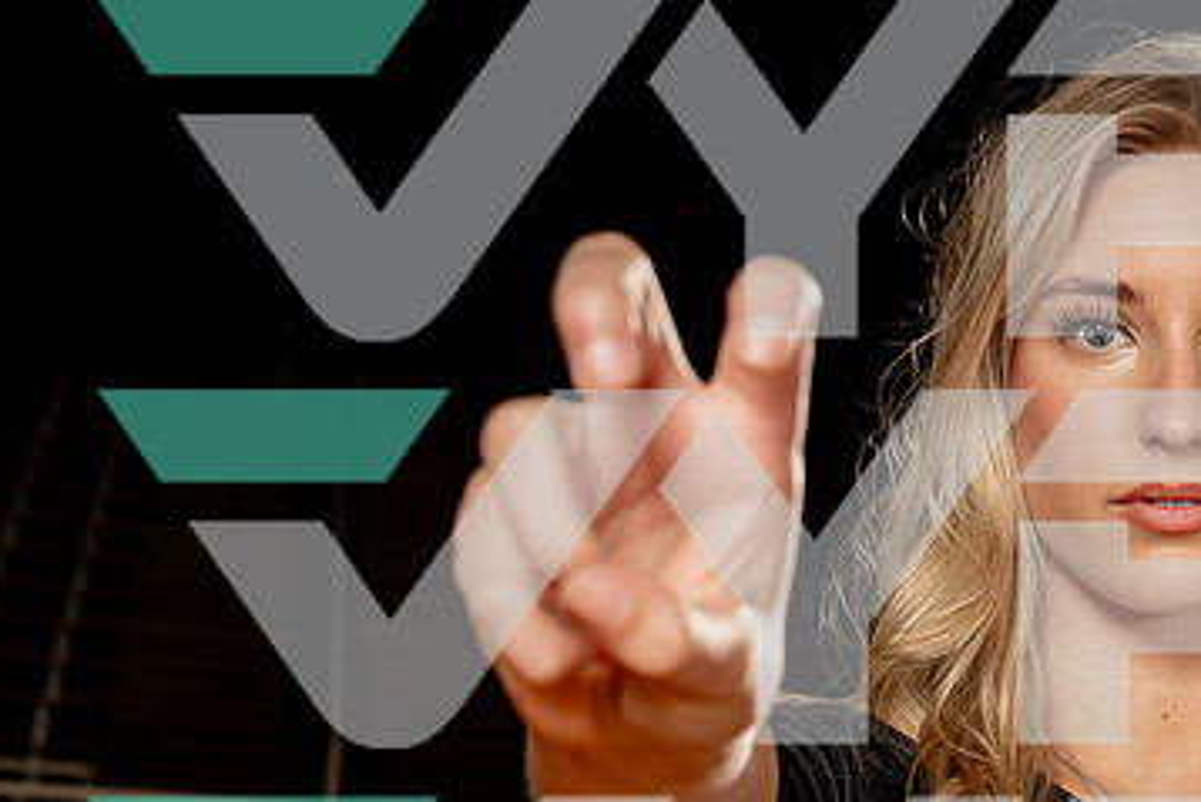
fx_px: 3404
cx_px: 953
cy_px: 569
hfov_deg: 19.8
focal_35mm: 102
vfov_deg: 13.4
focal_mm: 63
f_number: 8
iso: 100
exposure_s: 1/250
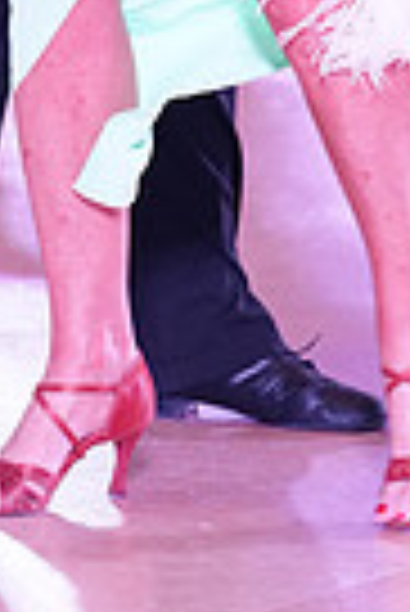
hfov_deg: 2.7
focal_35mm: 512
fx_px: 8724
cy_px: -392
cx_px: 381
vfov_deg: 4.0
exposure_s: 1/500
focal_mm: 120
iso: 2000
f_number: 2.8
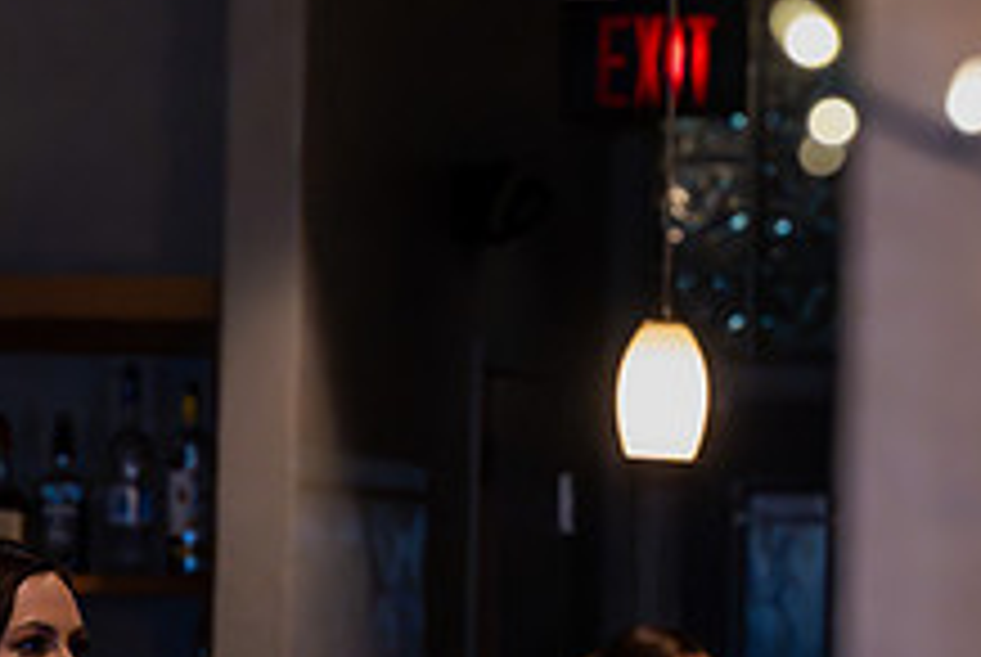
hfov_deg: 5.4
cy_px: 835
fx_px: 10369
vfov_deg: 3.6
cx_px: 99
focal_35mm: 380
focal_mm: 143
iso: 6400
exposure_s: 1/320
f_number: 5
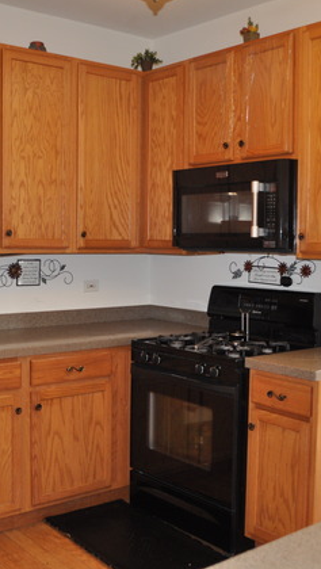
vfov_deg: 47.3
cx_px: 150
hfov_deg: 27.8
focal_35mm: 43
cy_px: 285
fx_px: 649
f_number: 3.5
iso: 640
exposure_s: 1/125
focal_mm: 18
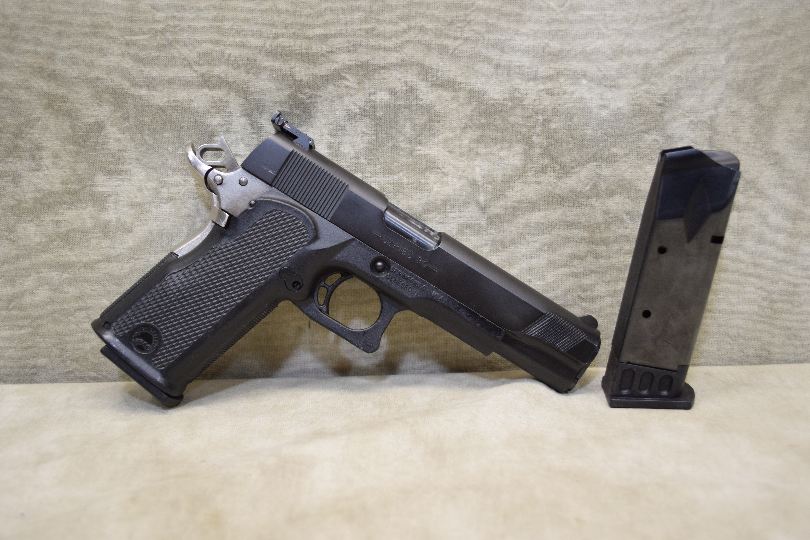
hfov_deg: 53.1
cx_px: 405
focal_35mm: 36
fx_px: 810
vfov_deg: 36.9
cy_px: 270
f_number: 4
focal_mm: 24
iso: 800
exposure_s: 1/200
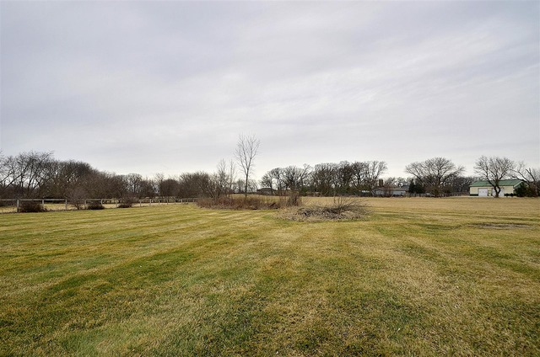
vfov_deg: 77.1
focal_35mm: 15
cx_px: 270
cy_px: 178
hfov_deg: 100.5
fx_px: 225
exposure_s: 1/200
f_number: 11
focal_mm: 10
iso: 200
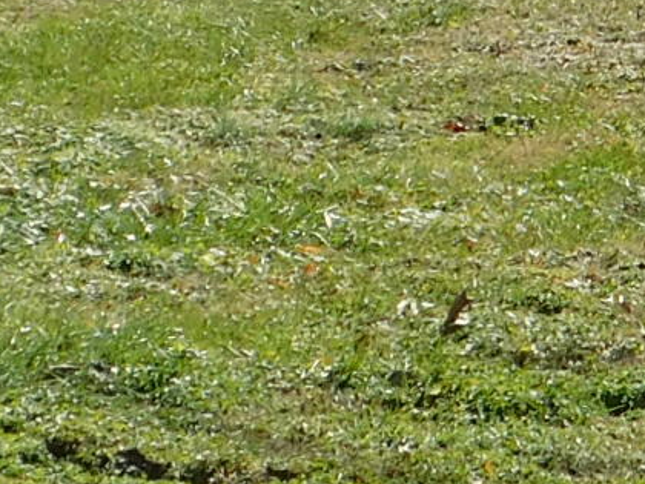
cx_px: 694
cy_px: -527
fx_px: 5329
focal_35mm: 286
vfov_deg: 5.1
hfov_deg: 6.9
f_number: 3.6
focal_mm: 7.1
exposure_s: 1/800
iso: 125
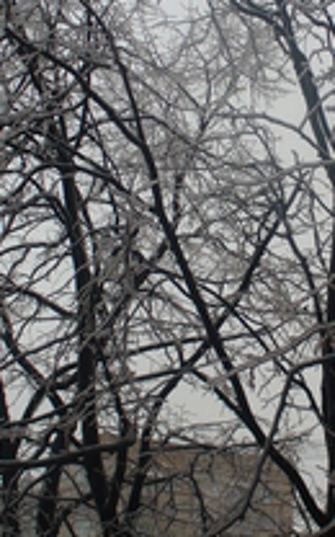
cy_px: 217
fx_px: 1242
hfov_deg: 15.3
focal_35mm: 85
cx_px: 237
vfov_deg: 24.3
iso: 80
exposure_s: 1/125
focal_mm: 6.1
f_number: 2.8
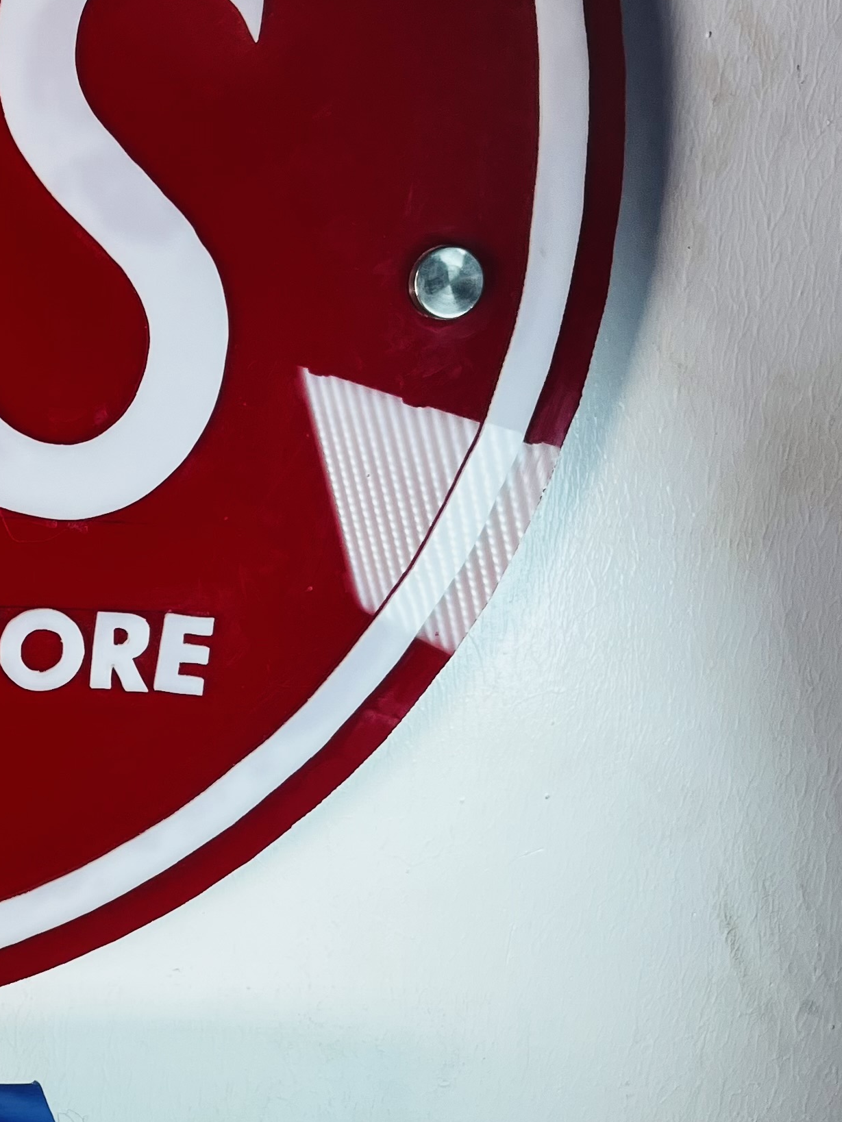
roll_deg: -0.7
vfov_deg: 30.1
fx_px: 2075
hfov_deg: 21.2
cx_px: -187
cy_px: 714
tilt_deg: -12.7
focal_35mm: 64
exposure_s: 1/515
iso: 50
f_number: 1.6
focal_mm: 5.1
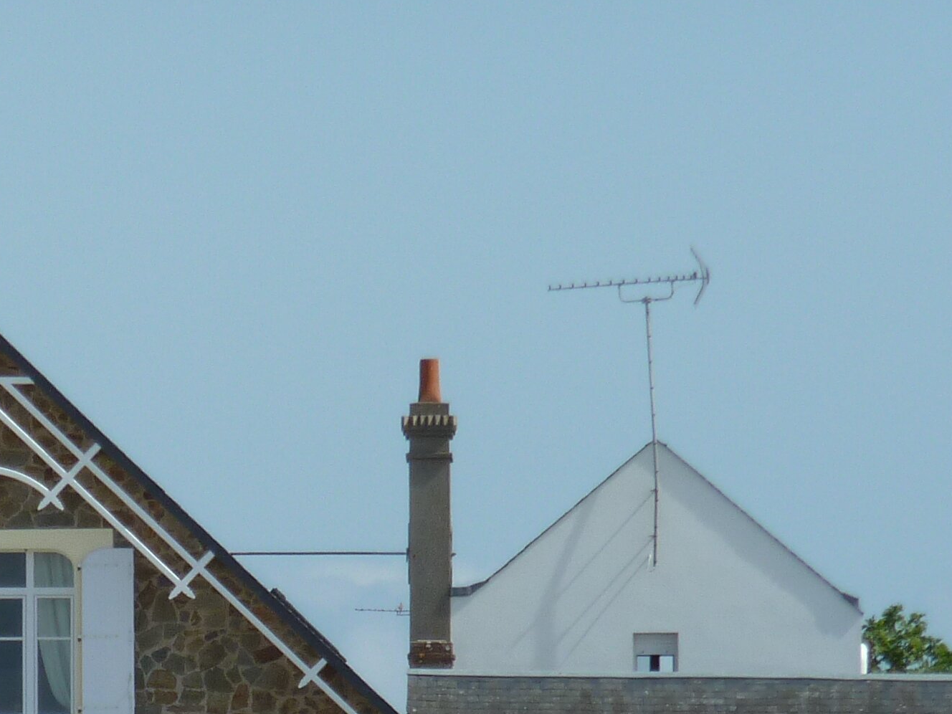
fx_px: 22661
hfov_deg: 2.4
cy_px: 870
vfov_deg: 1.8
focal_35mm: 824
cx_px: 173
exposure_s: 1/640
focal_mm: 49.2
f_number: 5.6
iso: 80
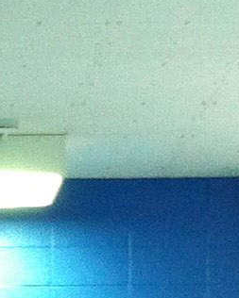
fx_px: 2475
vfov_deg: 6.6
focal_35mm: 280
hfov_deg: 5.4
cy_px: 712
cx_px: -228
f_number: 2.8
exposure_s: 1/15
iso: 125
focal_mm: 3.85
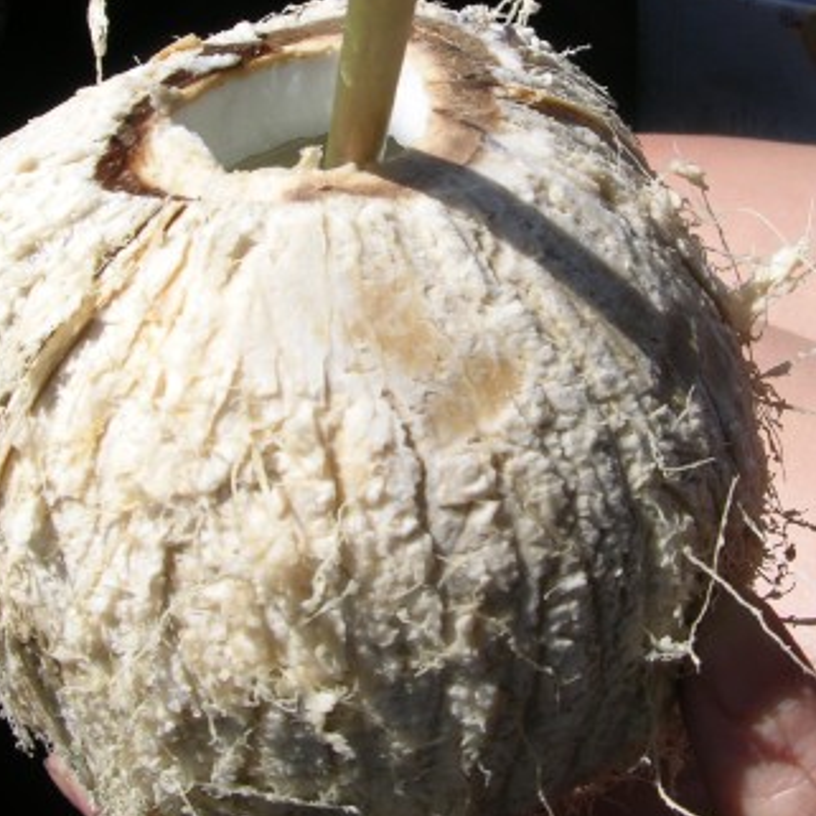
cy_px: 295
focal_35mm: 74
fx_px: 1974
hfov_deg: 23.3
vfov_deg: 23.3
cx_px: 452
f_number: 6.3
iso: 50
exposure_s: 1/276
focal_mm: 8.9
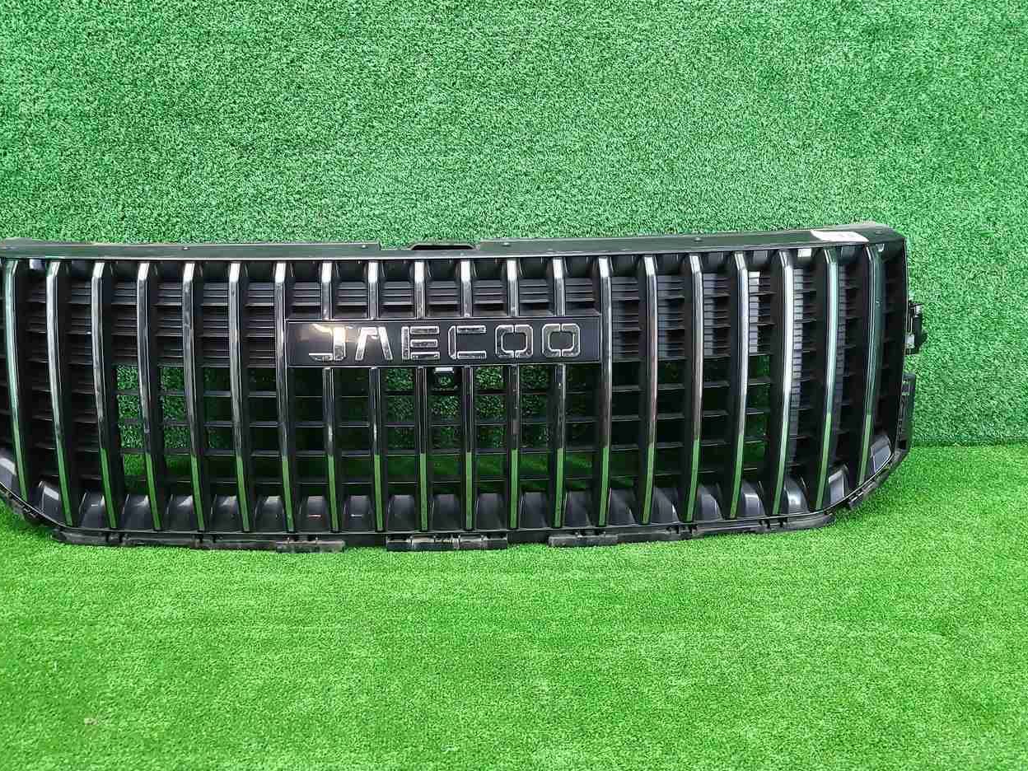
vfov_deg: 46.8
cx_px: 454
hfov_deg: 59.8
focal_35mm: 30
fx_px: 891
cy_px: 379
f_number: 1.8
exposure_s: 1/50
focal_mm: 5.4
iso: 318
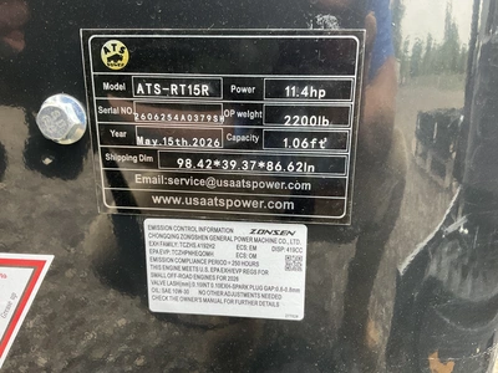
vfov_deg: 48.2
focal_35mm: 29
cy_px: 186
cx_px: 249
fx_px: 417
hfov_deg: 61.7
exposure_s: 1/89
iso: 64
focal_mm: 3
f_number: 1.8
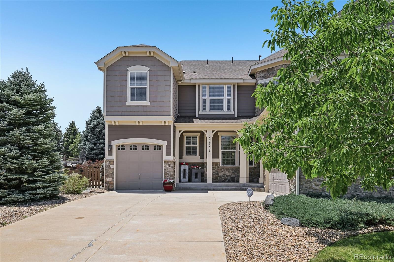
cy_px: 131
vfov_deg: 43.6
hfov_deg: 61.9
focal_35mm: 30
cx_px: 197
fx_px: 328
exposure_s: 1/80
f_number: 10
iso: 64
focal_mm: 30
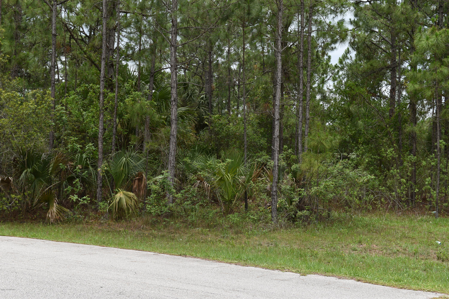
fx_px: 599
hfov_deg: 41.1
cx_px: 224
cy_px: 150
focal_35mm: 48
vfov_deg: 28.1
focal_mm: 32
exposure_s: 1/200
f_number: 9
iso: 100
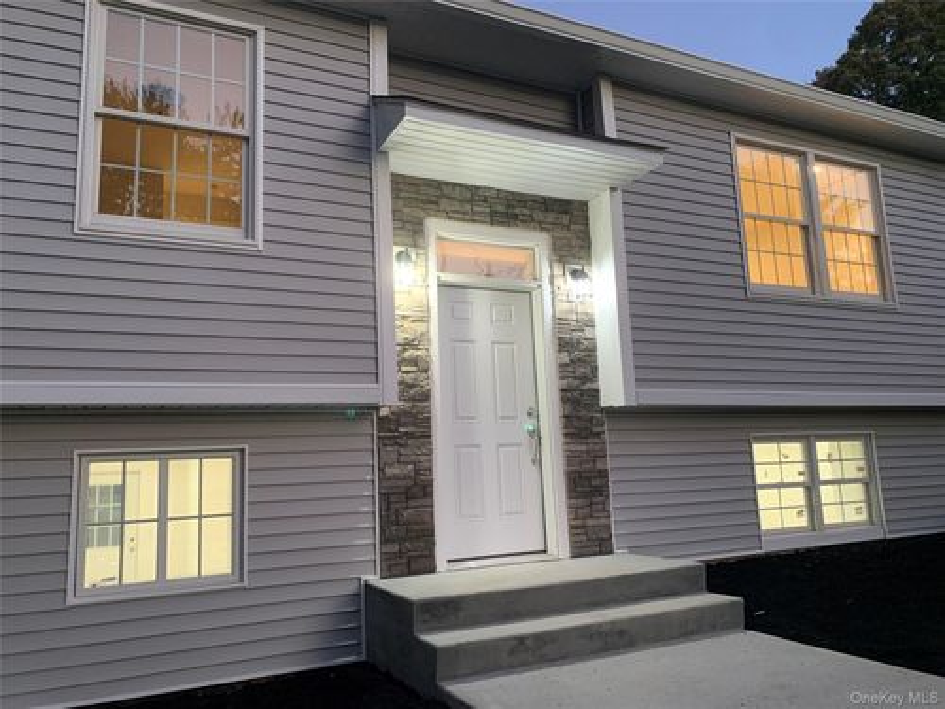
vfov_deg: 53.1
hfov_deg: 67.3
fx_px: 710
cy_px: 354
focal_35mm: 26
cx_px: 472
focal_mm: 4.25
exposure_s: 1/60
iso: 320
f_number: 1.8
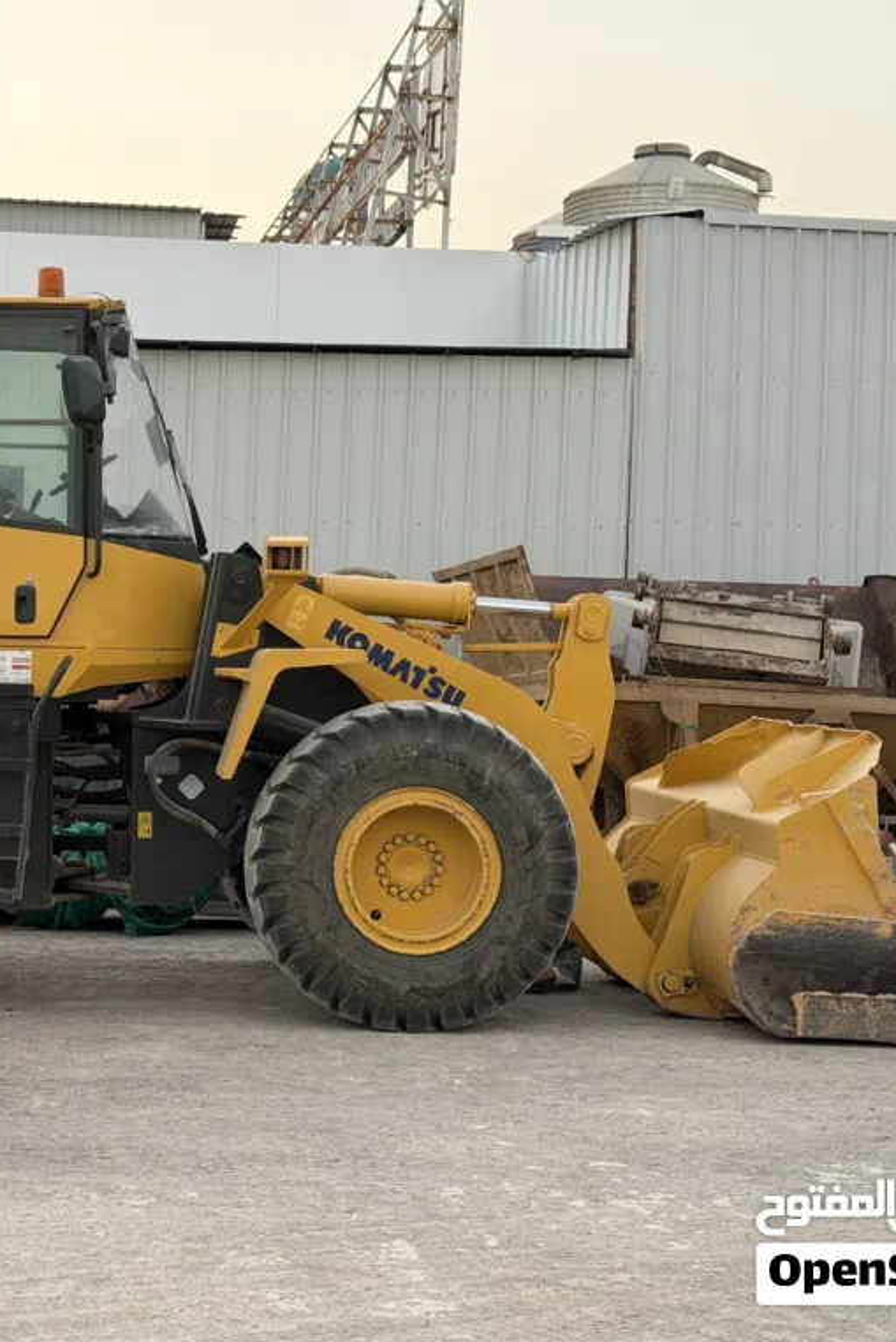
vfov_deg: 30.1
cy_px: 672
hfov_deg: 20.1
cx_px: 153
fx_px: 2500
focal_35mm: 67
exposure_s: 1/111
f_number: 1.78
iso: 160
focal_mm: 6.76
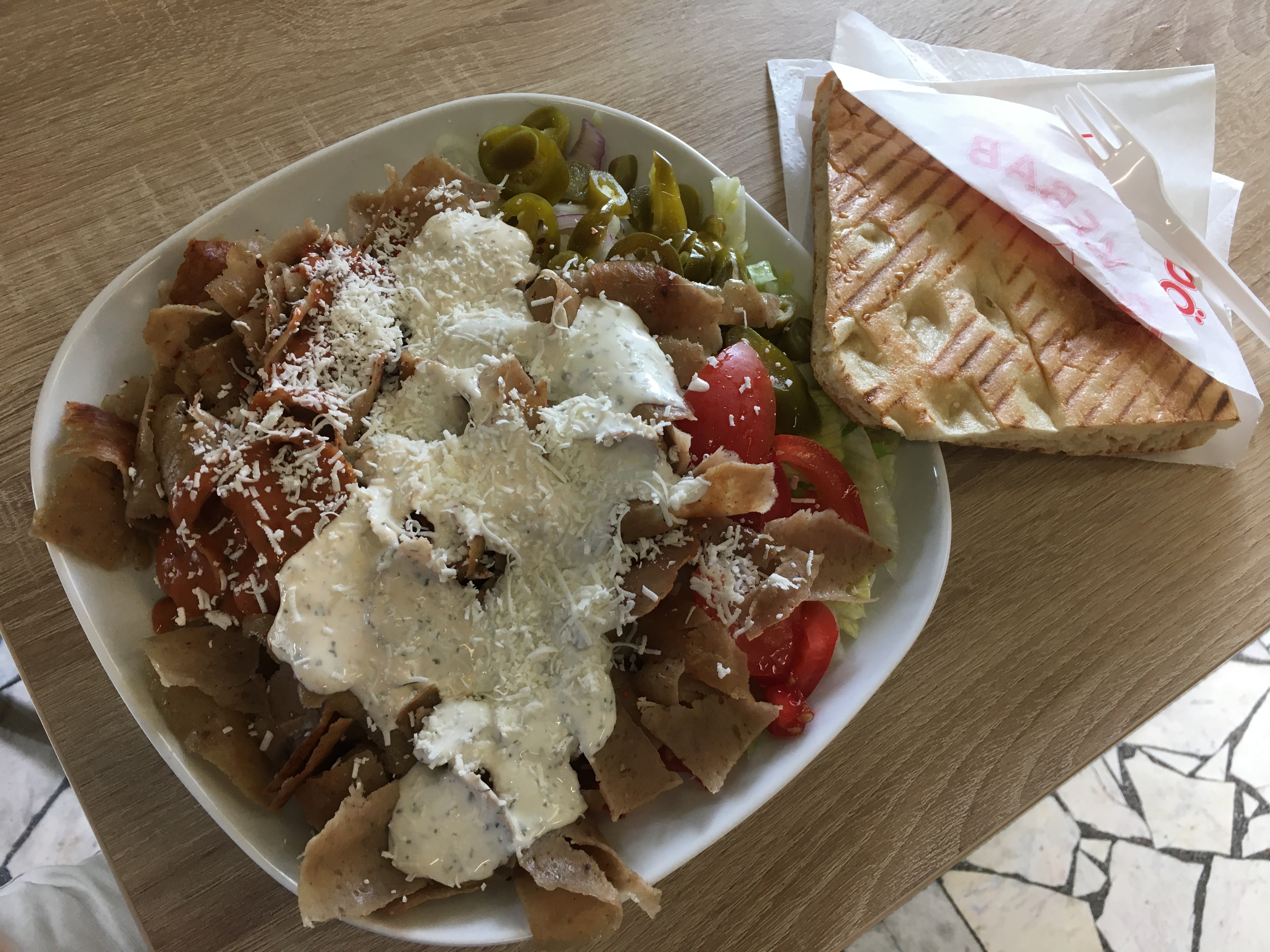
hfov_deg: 61.7
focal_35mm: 29
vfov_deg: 48.2
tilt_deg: -67.4
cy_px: 476
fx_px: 1064
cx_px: 635
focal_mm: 4.15
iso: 50
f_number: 2.2
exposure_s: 1/33
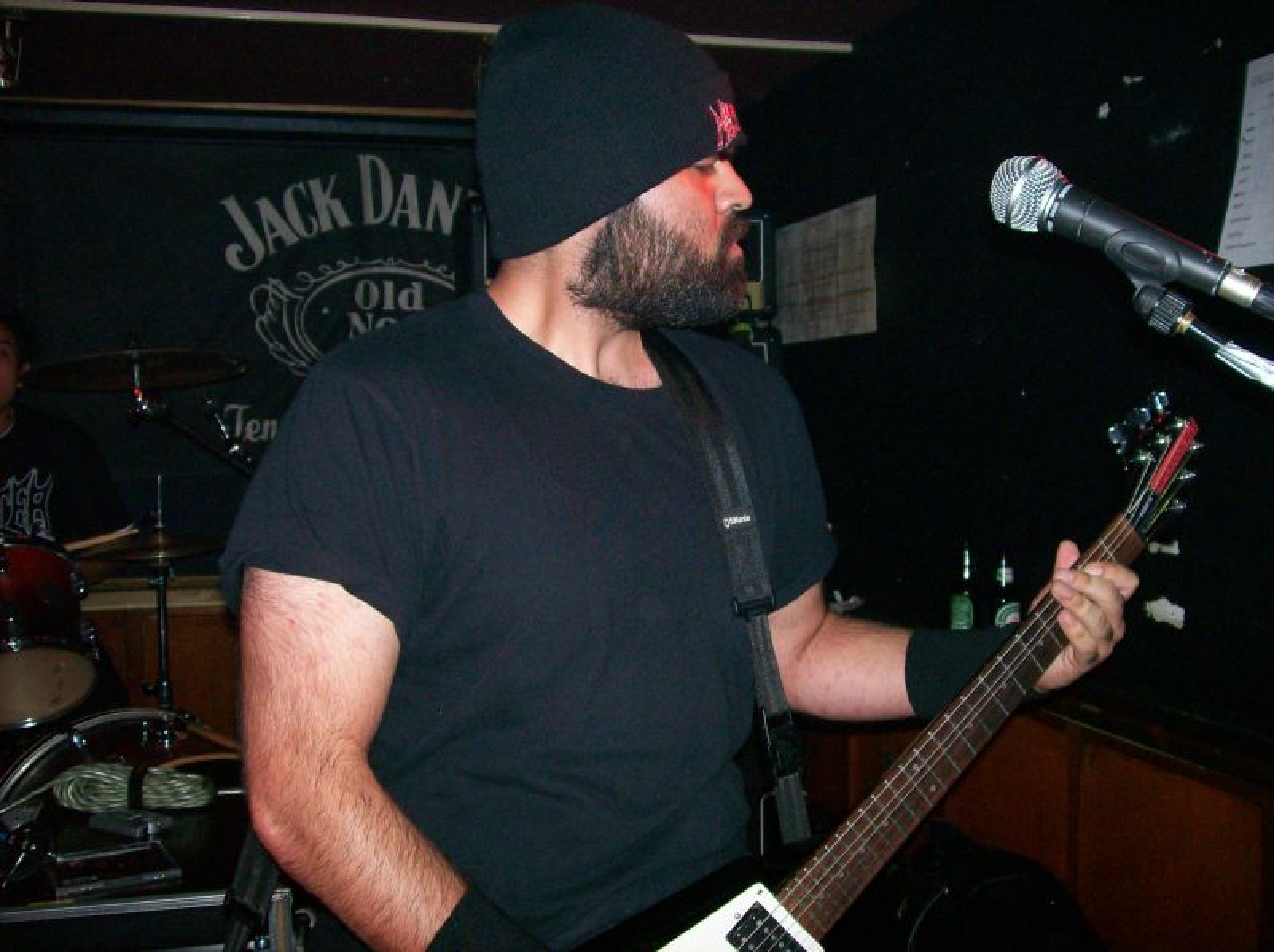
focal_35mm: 36
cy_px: 476
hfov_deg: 51.4
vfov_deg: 39.6
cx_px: 637
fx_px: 1323
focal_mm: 6
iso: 140
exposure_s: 1/64
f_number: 2.7
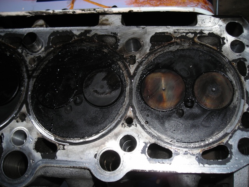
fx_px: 273
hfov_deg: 49.0
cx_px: 124
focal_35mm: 38
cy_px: 94
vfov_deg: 37.7
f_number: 3.2
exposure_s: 1/60
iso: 50
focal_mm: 6.3
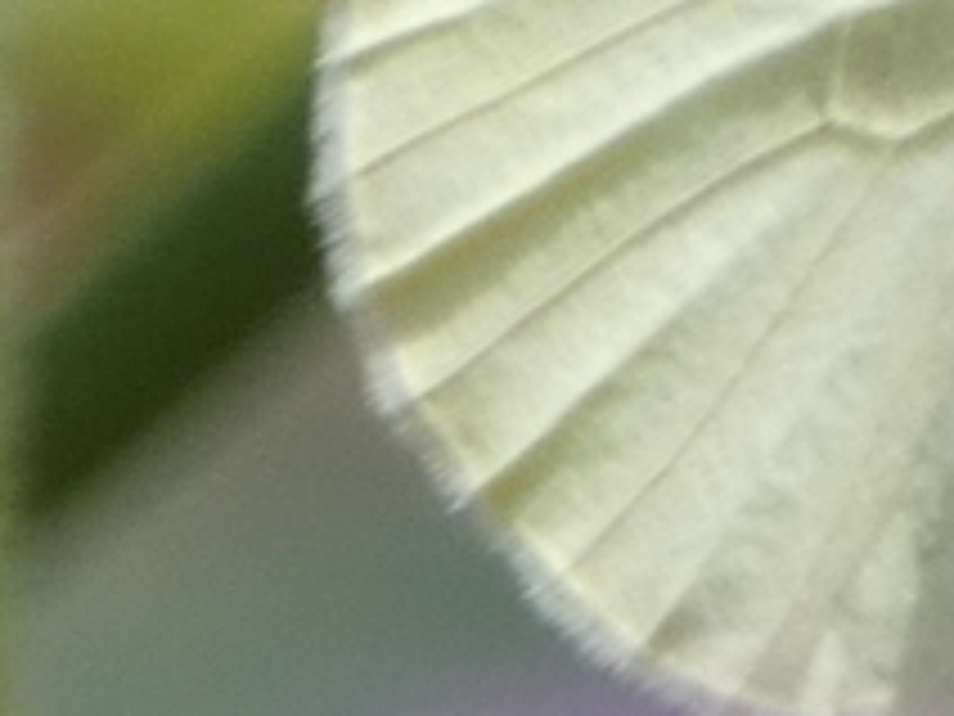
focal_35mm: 3045
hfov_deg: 0.7
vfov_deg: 0.5
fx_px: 83919
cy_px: -113
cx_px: 1375
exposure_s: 1/125
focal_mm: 135.6
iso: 80
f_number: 5.6
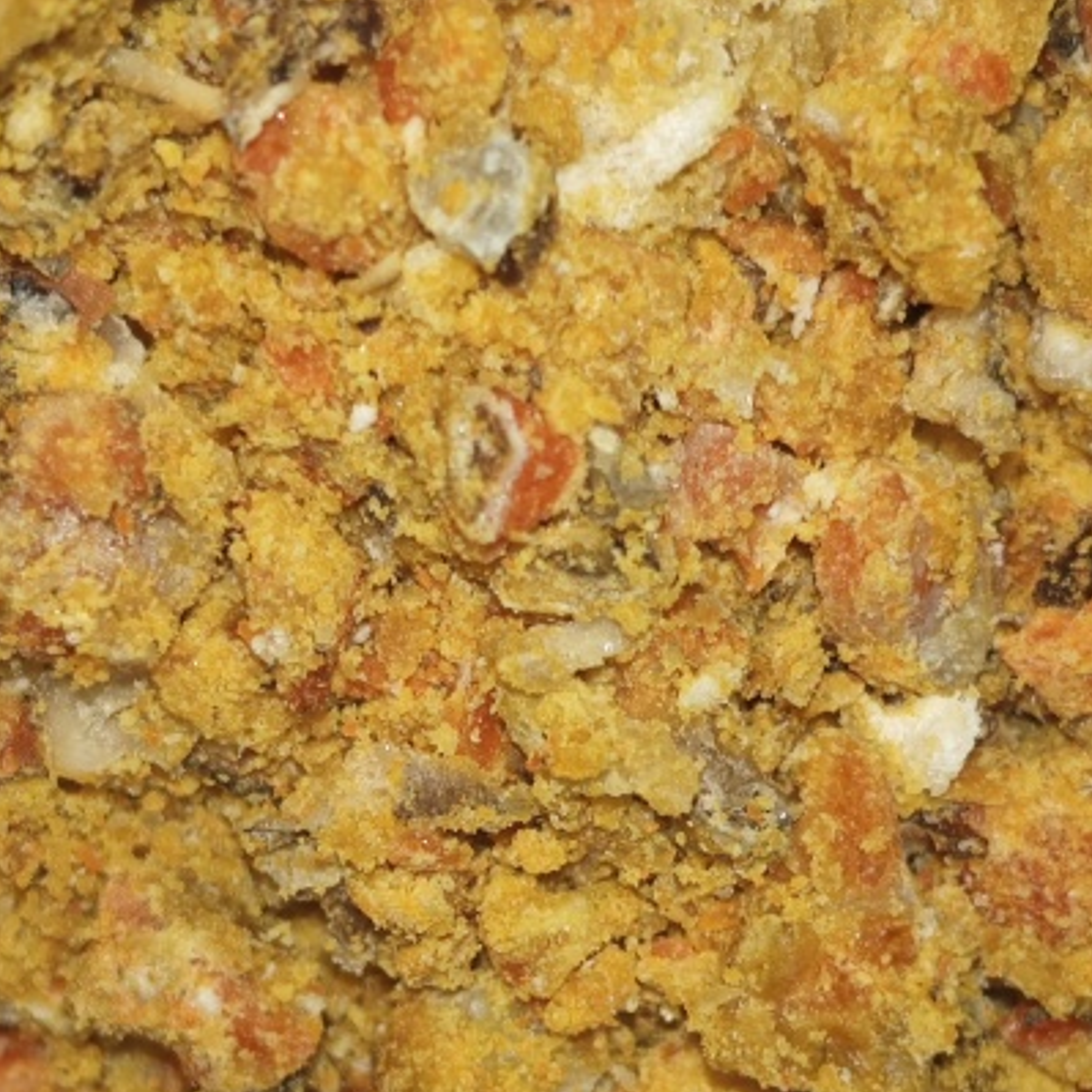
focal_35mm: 94
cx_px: 545
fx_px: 3355
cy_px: 750
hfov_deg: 18.5
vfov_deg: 18.4
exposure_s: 1/102
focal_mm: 6.68
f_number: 1.42
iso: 50
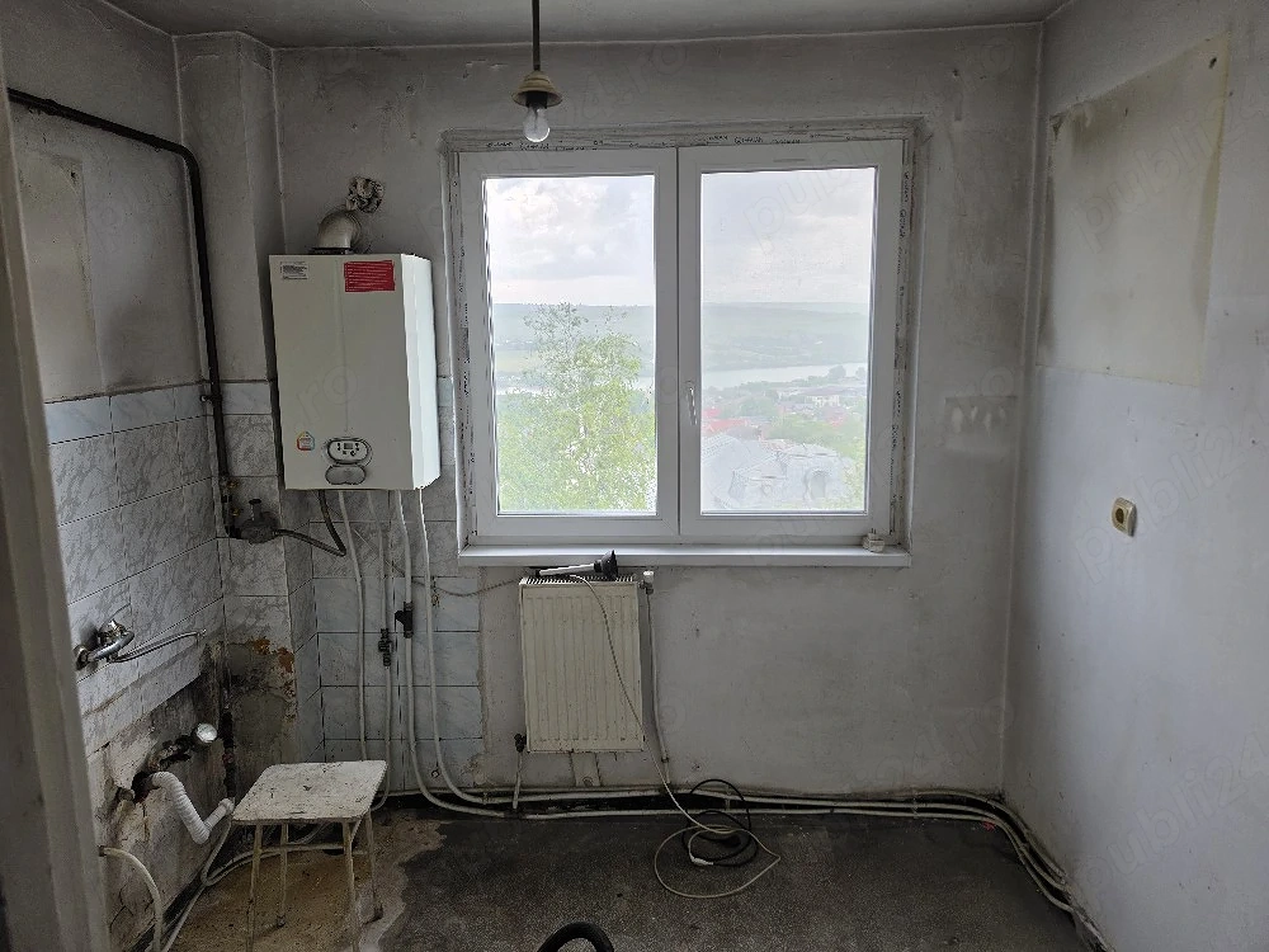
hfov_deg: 73.9
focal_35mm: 23
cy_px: 476
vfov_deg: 58.9
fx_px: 843
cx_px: 634
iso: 25
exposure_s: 1/182
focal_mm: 6.5
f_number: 1.4
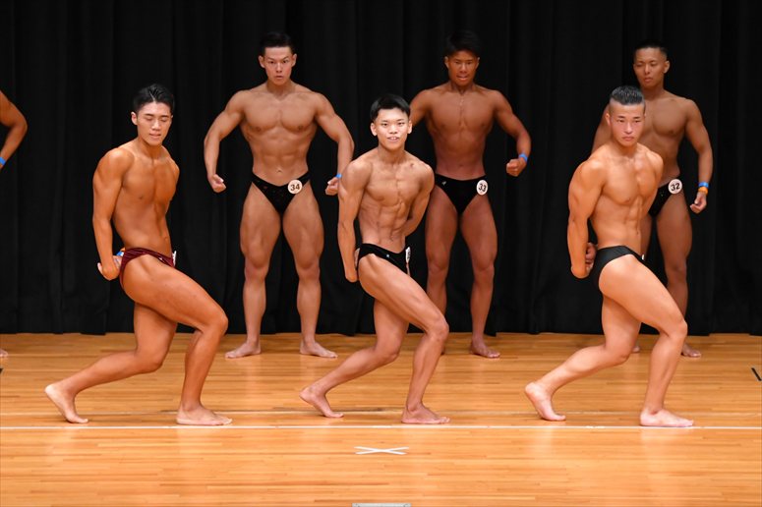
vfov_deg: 6.1
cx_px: 381
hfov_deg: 9.2
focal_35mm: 225
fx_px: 4760
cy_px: 254
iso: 4000
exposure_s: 1/400
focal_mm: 150
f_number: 5.6
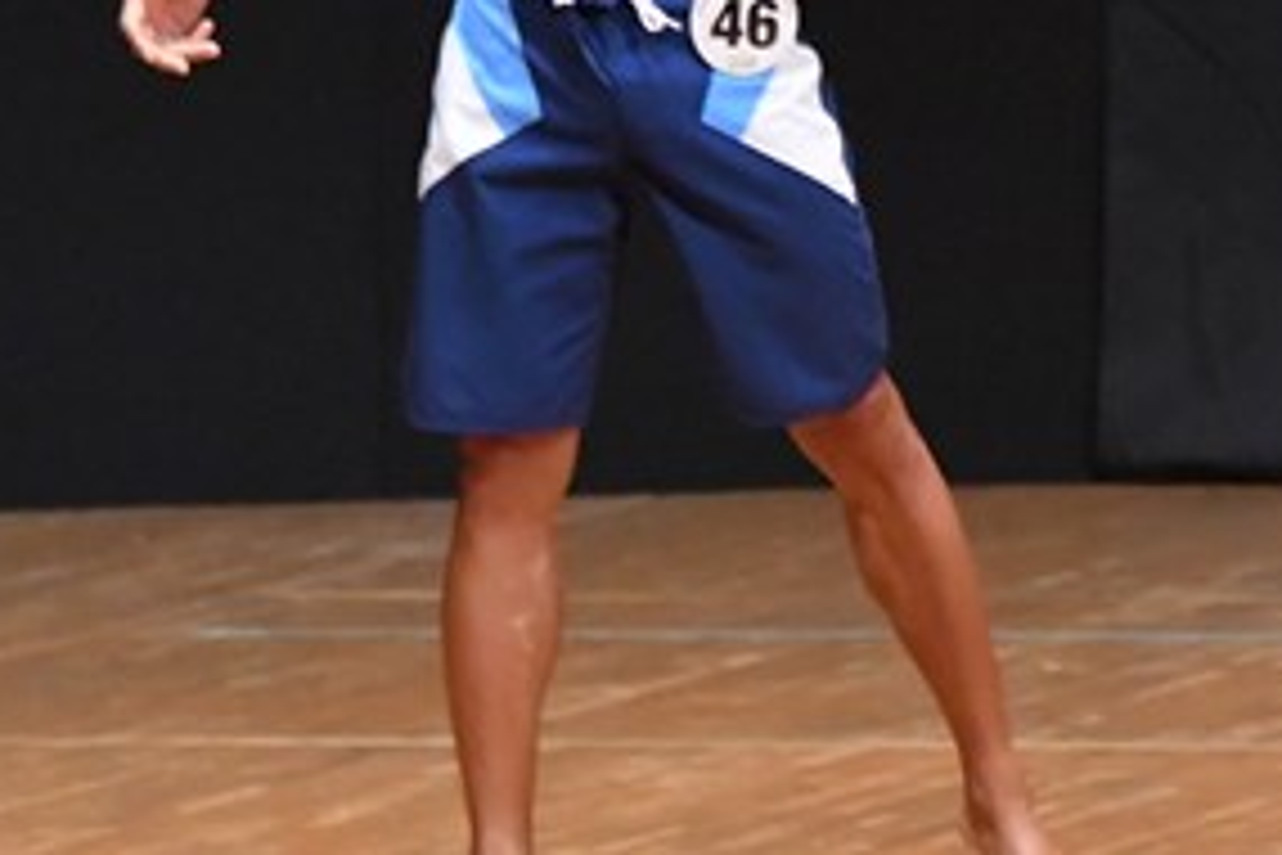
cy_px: 4
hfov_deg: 2.8
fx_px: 26172
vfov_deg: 1.9
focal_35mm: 735
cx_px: 1365
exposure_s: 1/400
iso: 8000
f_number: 5.6
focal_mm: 180
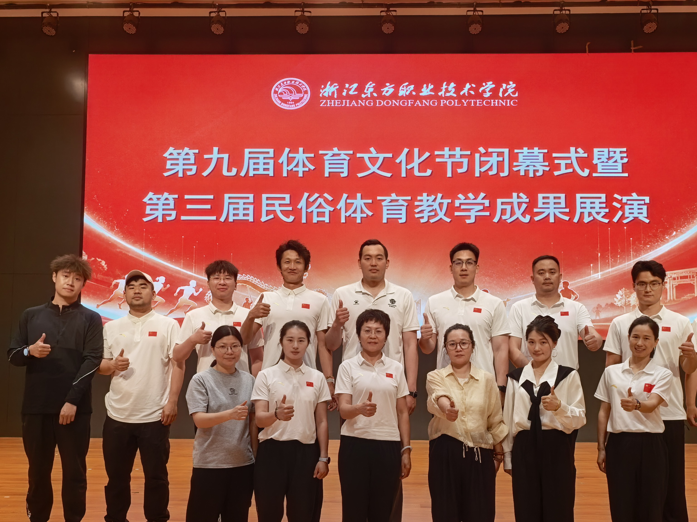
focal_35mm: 32
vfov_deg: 43.9
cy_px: 319
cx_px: 370
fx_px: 644
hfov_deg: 56.8
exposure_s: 1/60
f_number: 4
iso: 160
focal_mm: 8.5
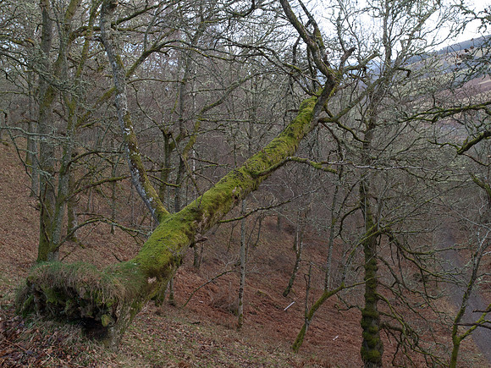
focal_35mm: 46
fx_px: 652
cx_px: 246
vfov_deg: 31.5
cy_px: 184
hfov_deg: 41.2
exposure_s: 1/80
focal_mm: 23
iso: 200
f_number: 5
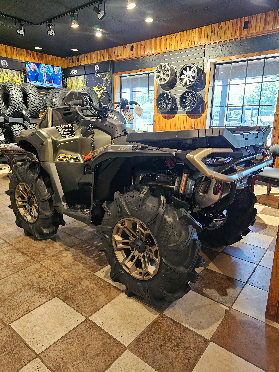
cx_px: 140
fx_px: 247
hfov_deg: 58.9
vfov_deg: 73.9
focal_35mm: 23
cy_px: 186
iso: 1000
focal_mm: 6.3
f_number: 1.7
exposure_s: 1/120
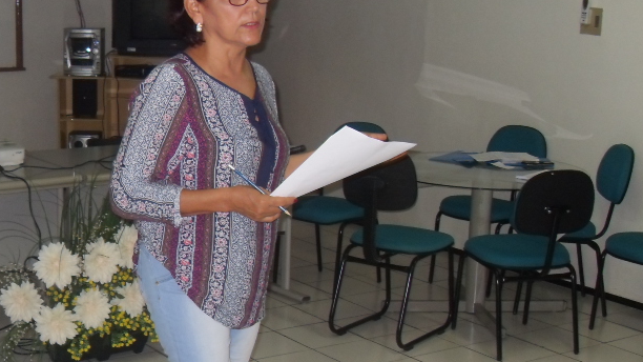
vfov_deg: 19.3
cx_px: 243
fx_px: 1057
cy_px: 256
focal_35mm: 62
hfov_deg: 33.7
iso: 160
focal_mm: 6.3
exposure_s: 1/45
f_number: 2.8
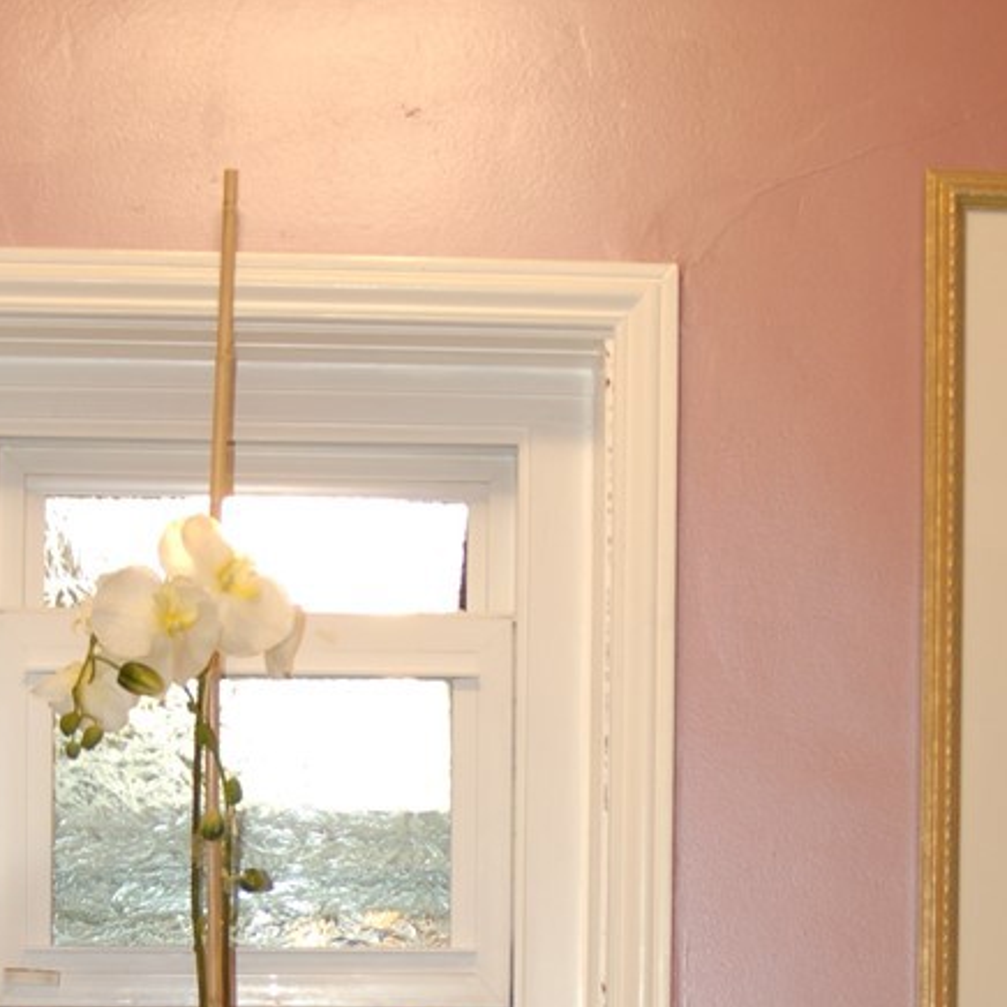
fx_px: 2929
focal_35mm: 89
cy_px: 1027
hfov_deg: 19.5
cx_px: 595
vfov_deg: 18.9
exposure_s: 1/60
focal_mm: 28
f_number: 3.3
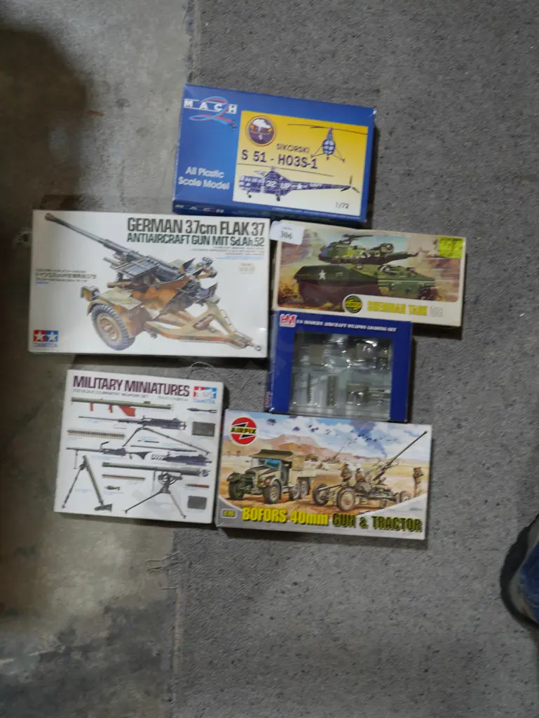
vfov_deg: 46.8
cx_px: 270
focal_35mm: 40
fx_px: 830
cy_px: 359
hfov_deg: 36.0
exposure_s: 1/60
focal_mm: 20
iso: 250
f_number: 4.5
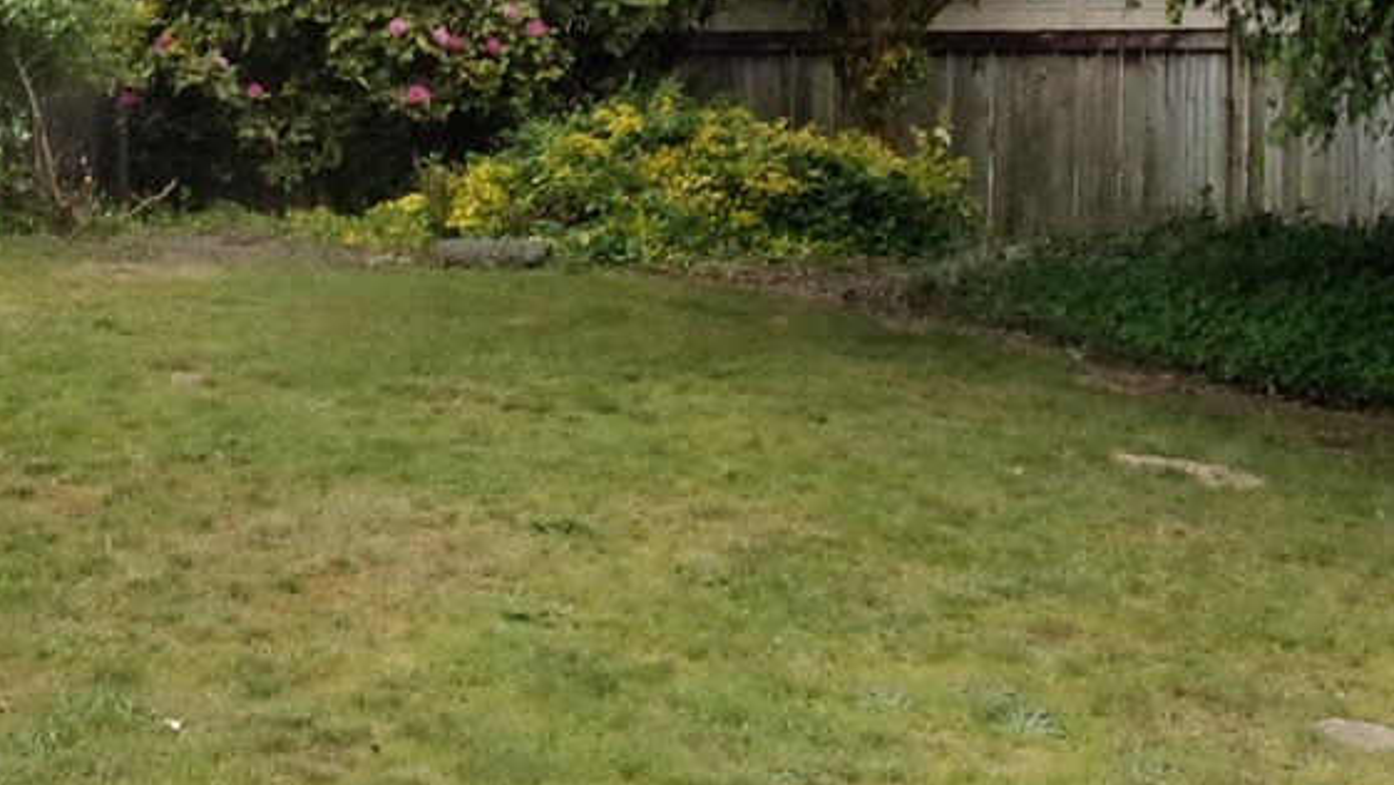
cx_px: 291
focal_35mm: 87
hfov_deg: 24.1
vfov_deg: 13.7
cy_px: -42
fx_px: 3217
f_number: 10.8
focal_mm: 5.1
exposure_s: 1/100
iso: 200
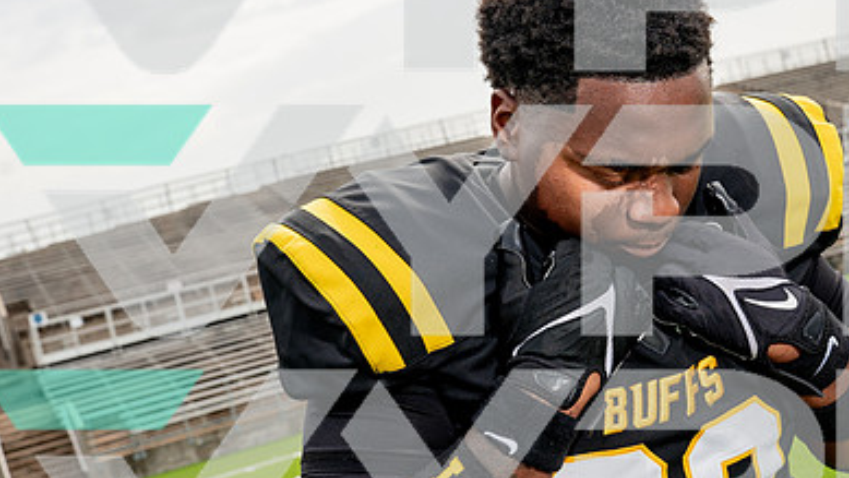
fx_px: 1441
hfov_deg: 32.6
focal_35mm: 64
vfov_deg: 18.8
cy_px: 222
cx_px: 539
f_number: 8
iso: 100
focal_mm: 41
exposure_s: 1/250
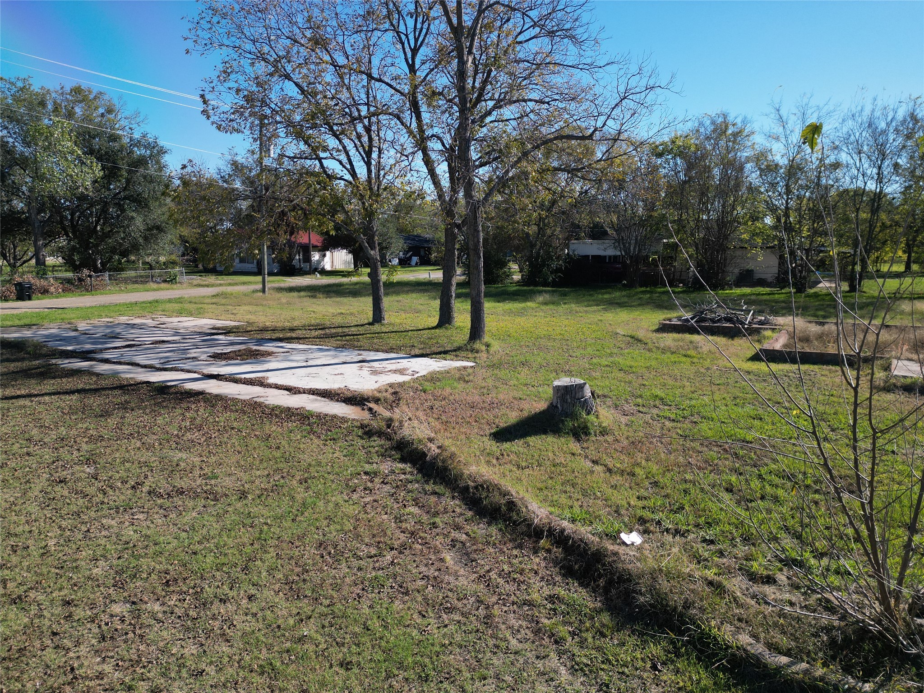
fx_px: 641
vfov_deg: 56.8
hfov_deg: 71.6
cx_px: 462
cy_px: 346
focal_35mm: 24
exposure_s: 1/2500
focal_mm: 6.72
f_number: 1.7
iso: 140
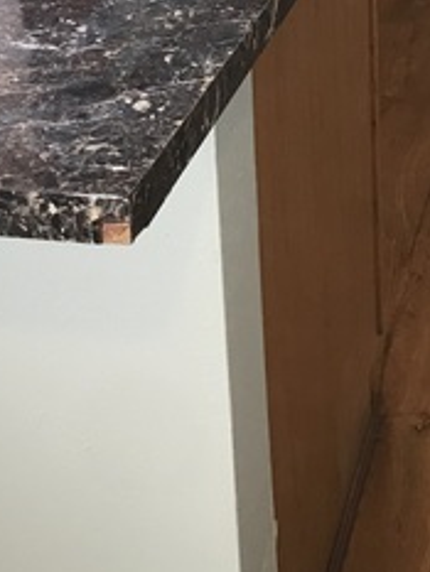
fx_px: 1324
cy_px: -166
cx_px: 420
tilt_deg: -14.6
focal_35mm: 80
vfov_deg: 22.0
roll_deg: +1.4
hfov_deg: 18.0
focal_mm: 3.99
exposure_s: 1/24
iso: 40
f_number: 1.8
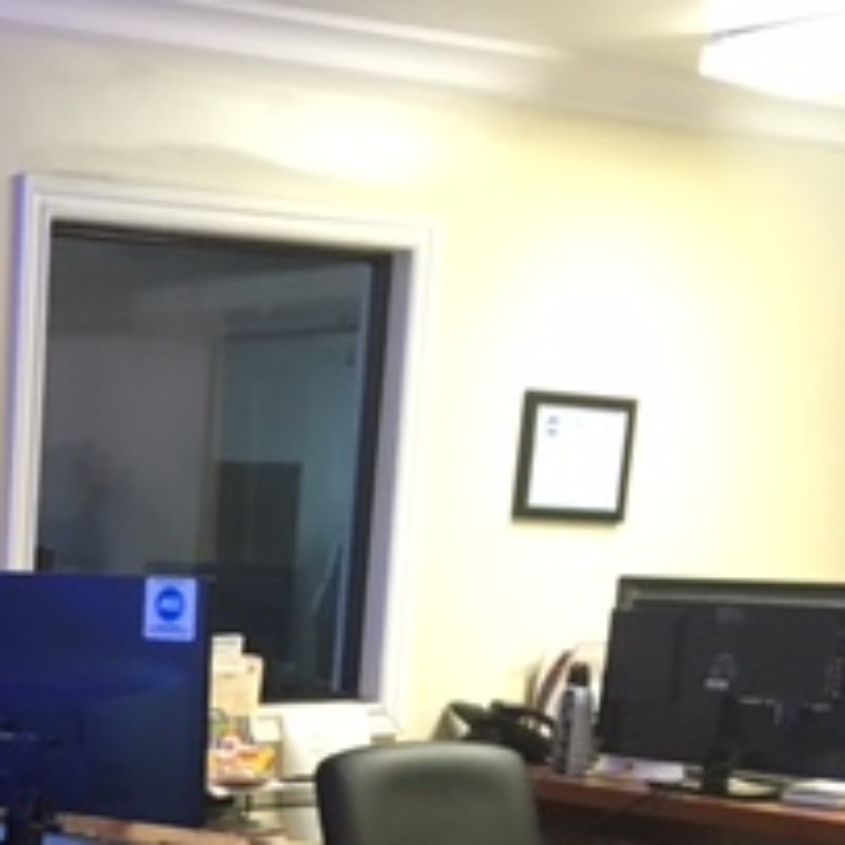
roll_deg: -2.1
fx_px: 2237
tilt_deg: -12.6
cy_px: 995
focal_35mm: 81
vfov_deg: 20.1
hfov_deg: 19.8
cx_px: -233
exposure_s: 1/30
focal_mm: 4.15
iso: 160
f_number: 2.2
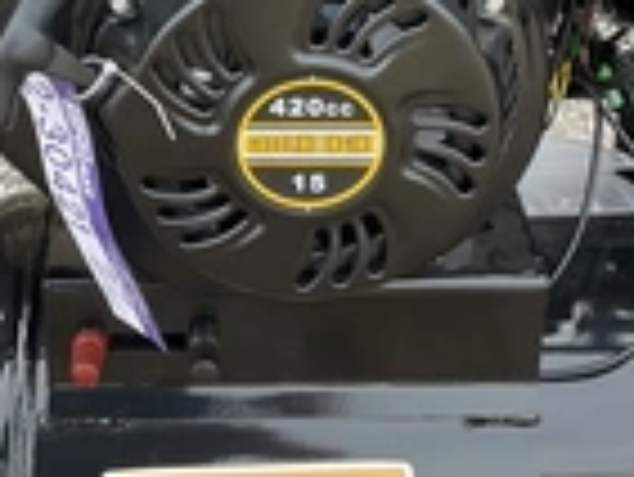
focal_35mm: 82
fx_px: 1503
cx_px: 238
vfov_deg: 17.4
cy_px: -54
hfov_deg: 23.8
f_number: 1.8
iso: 20
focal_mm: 3
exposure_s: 1/181
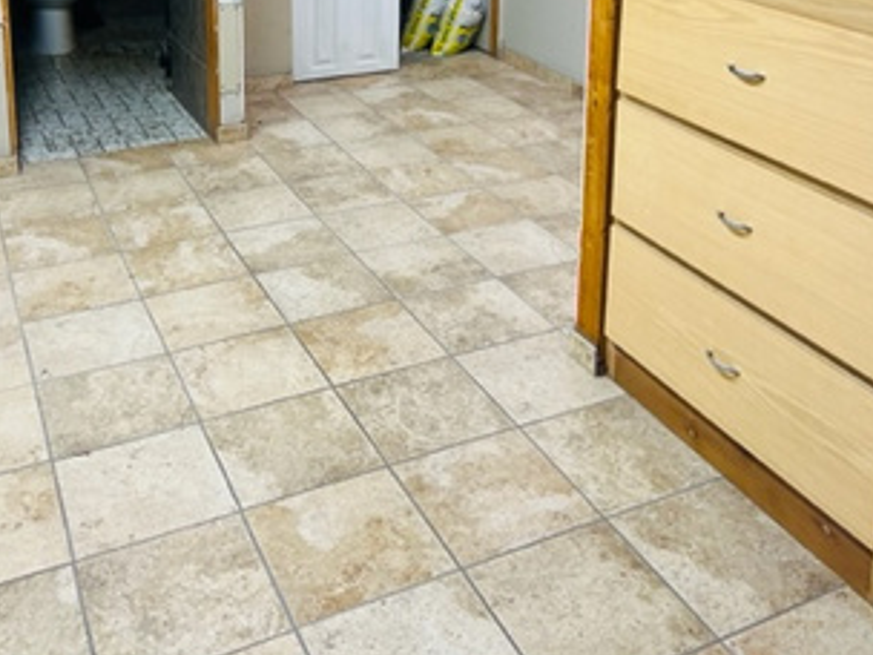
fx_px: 1034
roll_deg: -0.7
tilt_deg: -12.5
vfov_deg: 32.3
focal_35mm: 41
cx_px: 411
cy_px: 0
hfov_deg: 45.8
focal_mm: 5.7
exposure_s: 1/120
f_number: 1.5
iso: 64
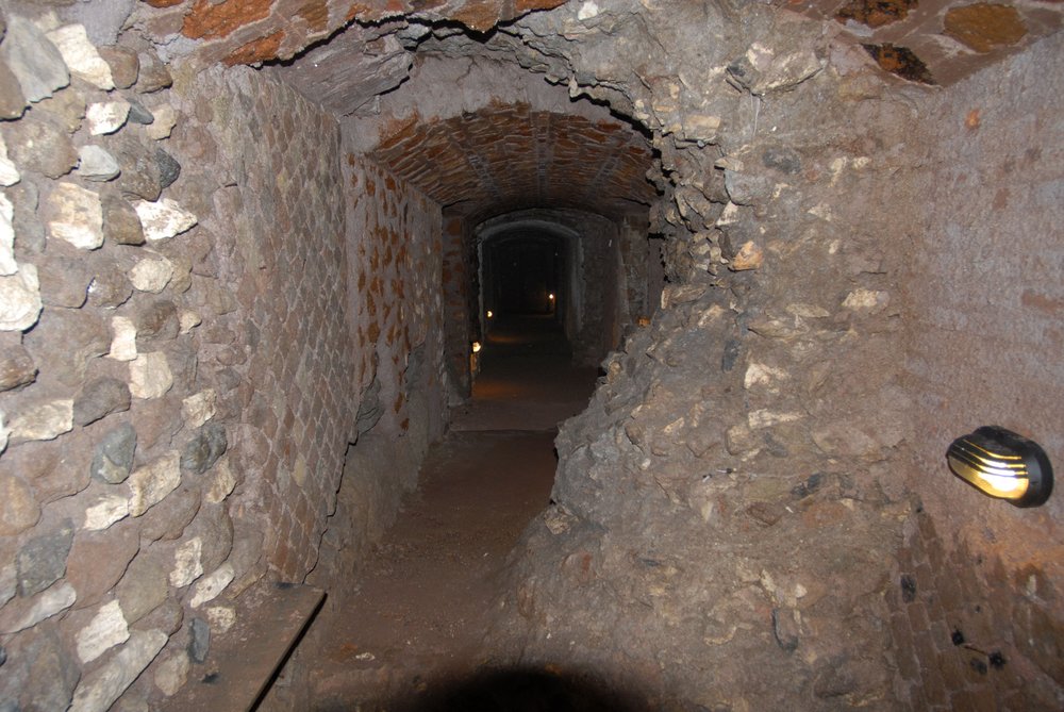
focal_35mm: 21
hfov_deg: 81.1
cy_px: 356
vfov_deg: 59.6
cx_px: 532
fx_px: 621
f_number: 3.5
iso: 200
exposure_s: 1/60
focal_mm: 14
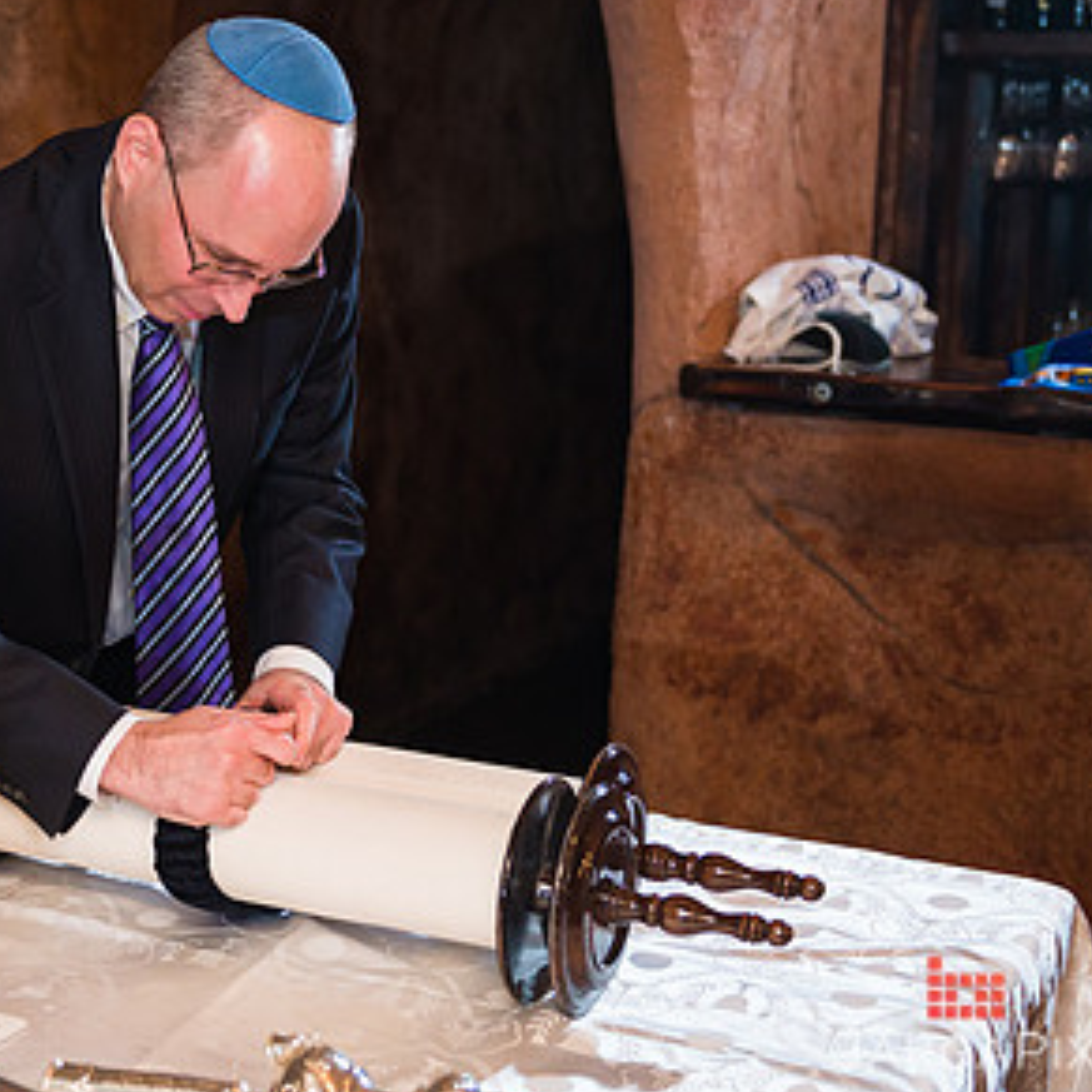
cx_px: 107
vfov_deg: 26.4
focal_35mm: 65
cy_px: 431
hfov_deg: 25.6
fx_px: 2320
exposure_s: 1/200
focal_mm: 38
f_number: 4
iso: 1250
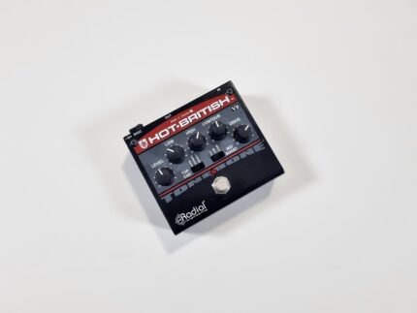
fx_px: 313
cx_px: 208
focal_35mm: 26
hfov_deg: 67.3
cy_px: 156
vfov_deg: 53.1
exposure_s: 1/100
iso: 250
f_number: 1.8
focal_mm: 5.4
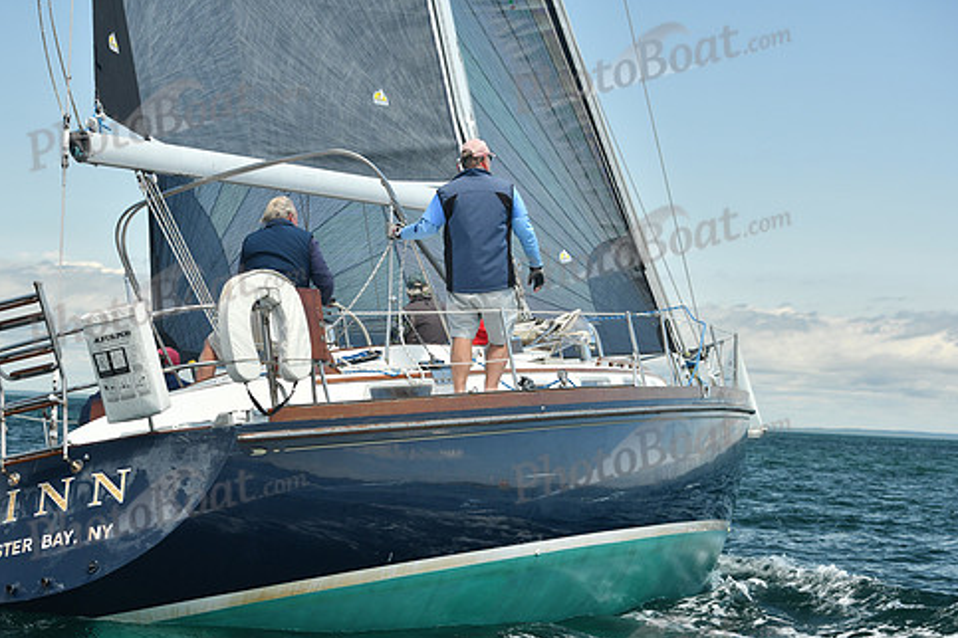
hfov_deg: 24.2
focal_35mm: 84
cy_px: 377
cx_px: 411
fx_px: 2235
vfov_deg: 16.3
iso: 320
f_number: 5.6
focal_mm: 70
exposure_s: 1/640
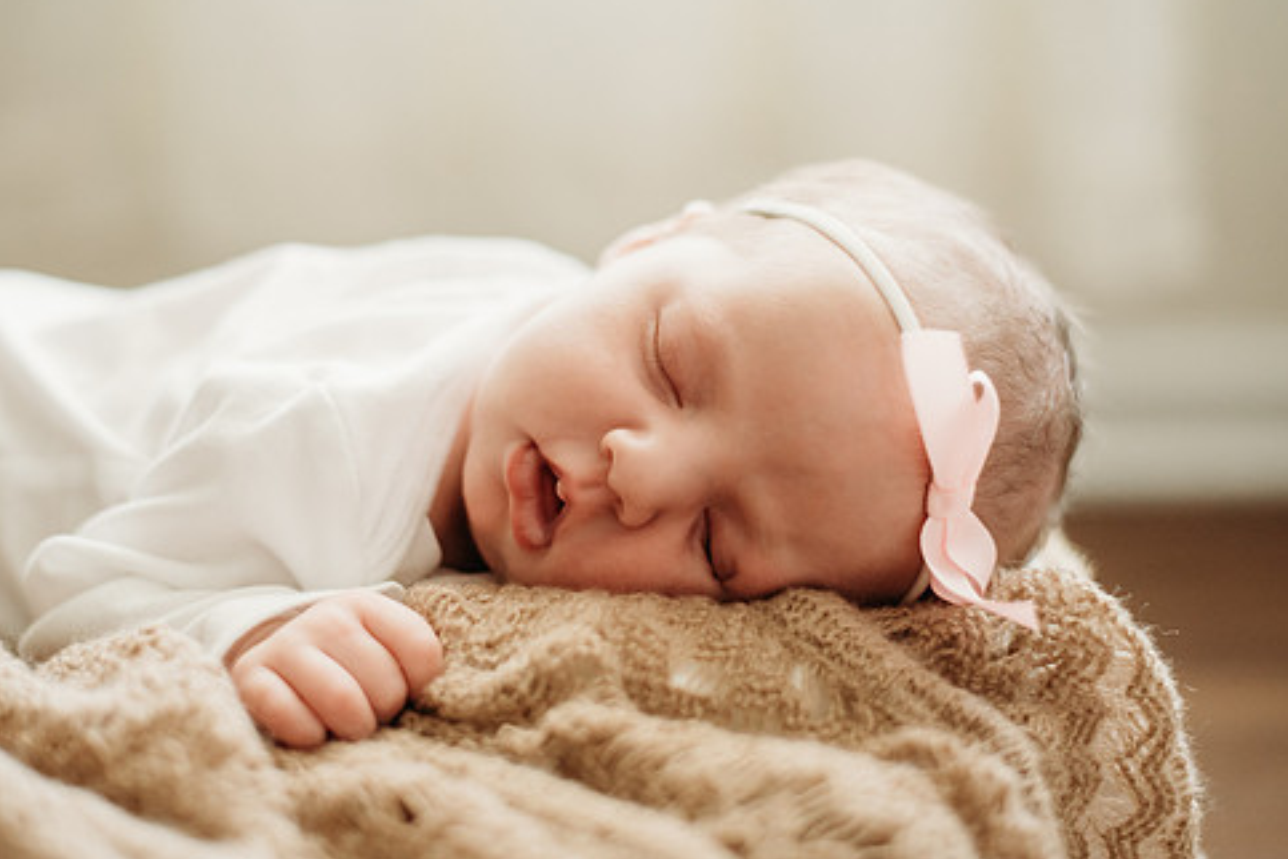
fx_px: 2146
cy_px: 372
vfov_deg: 22.6
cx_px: 579
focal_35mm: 60
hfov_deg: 33.4
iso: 1600
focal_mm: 50
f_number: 2
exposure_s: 1/640
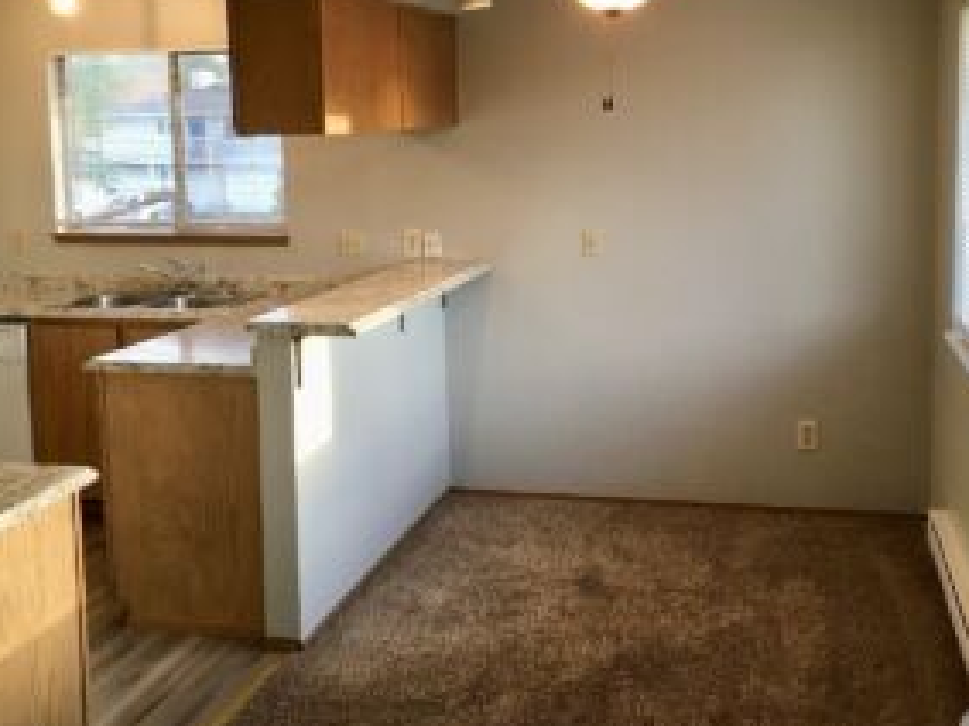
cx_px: 496
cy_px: 250
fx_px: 1147
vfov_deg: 34.8
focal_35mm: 41
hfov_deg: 45.8
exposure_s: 1/30
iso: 40
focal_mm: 4.15
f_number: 2.2
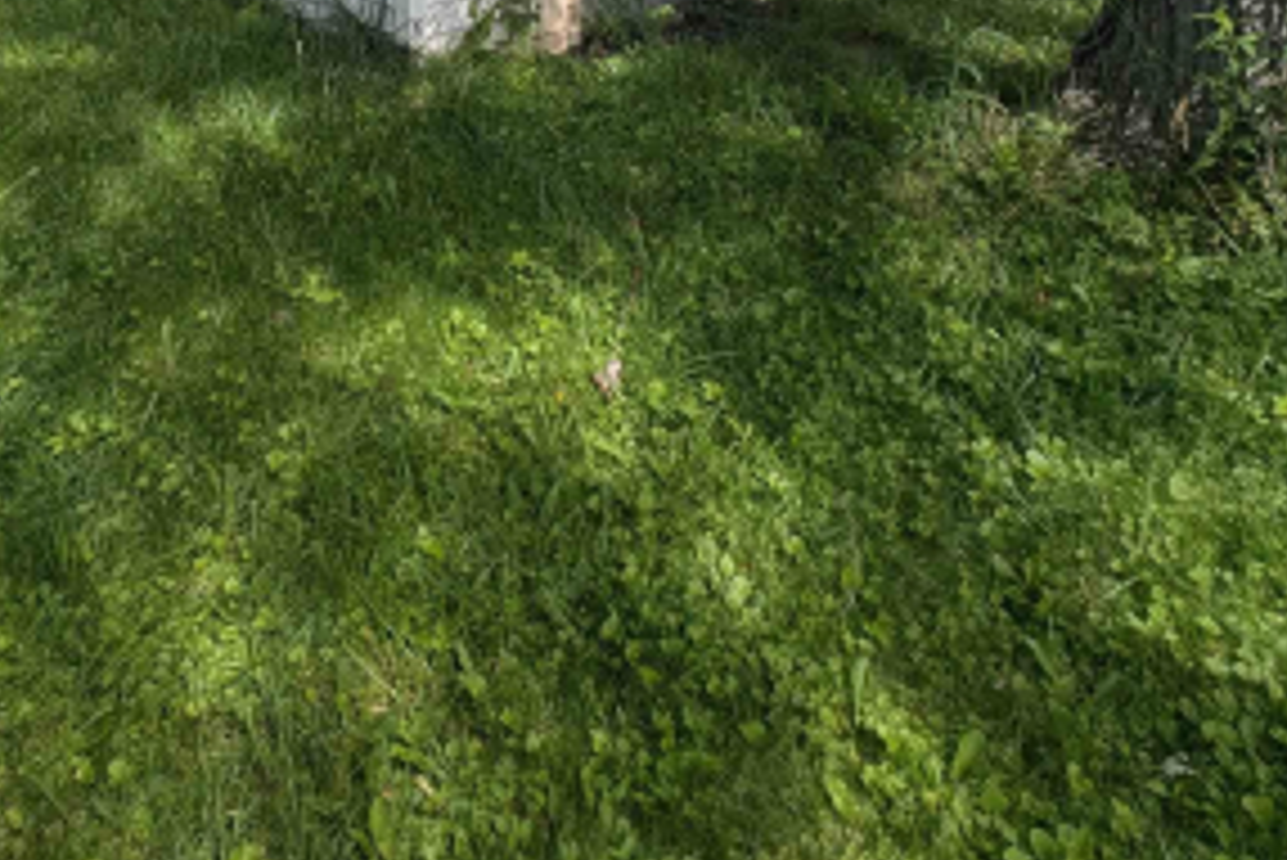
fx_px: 1037
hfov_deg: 61.2
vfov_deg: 33.8
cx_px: 374
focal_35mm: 29
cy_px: -234
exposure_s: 1/1905
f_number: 1.95
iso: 41
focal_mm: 2.23
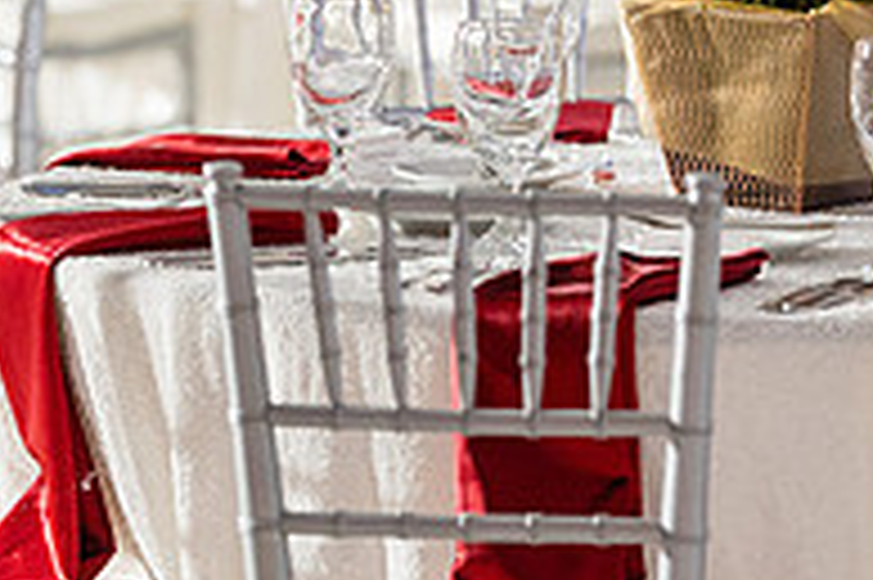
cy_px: -232
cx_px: 873
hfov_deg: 5.3
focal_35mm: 386
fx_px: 9352
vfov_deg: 3.5
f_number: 2.8
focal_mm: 129
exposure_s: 1/250
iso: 3200
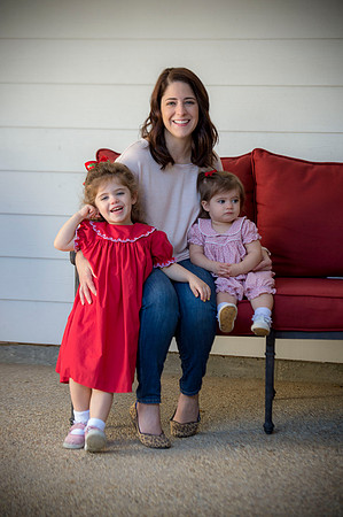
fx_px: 1576
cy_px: 258
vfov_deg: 18.6
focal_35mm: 110
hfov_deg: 12.4
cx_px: 172
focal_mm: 110
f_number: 4
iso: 320
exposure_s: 1/200
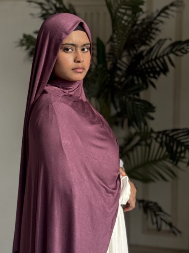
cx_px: 80
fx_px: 466
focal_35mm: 64
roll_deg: +0.1
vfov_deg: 30.2
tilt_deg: -5.5
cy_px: 111
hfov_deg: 22.9
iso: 64
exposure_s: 1/1395
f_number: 1.78
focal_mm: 6.76
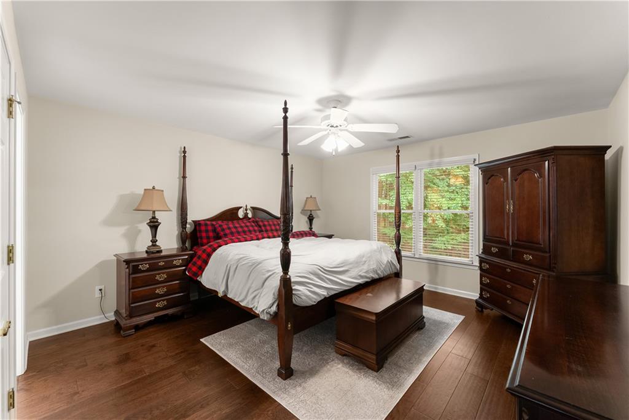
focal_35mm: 14
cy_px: 210
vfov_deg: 81.2
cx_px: 314
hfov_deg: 104.2
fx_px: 245
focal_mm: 14
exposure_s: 1/3
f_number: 7.1
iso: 640
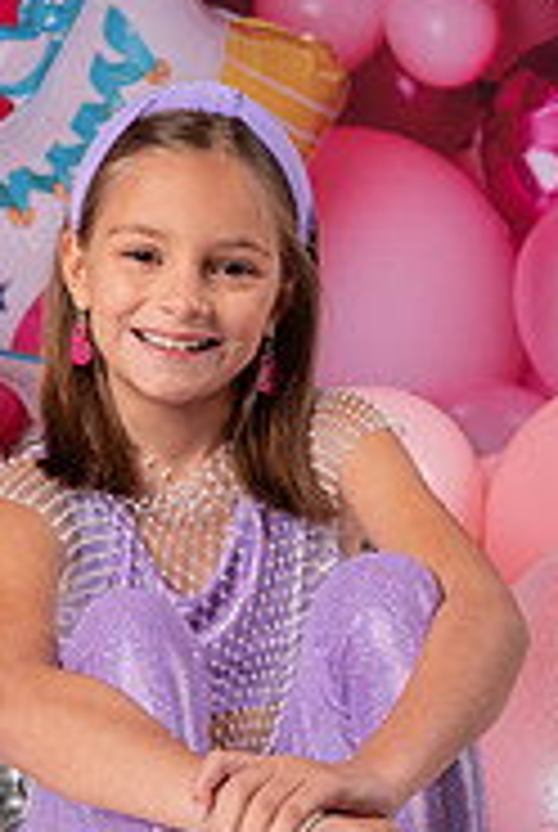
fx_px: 2362
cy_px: 409
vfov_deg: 20.0
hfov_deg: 13.5
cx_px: 243
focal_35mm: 102
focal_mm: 42
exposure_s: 1/125
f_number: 5
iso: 160
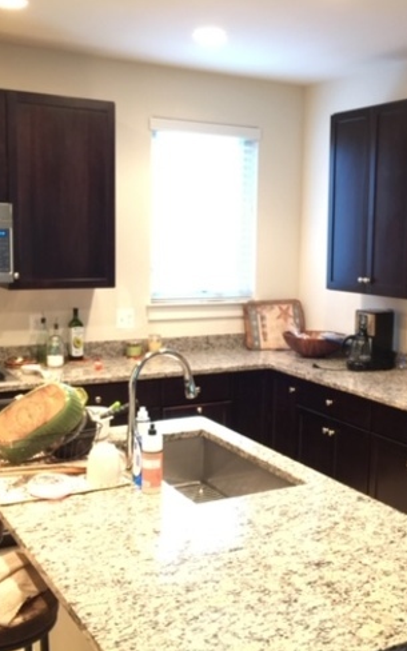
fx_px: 745
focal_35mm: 42
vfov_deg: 47.2
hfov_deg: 30.4
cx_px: 253
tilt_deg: -5.6
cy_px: 328
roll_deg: -1.4
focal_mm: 4.15
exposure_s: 1/4
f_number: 2.2
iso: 80
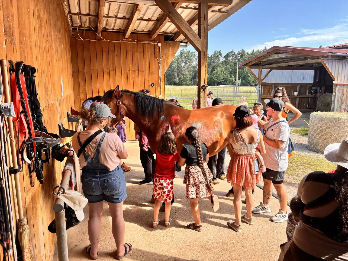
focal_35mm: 26
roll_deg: +1.4
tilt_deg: -8.5
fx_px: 261
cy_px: 130
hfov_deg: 67.3
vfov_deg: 53.1
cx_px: 174
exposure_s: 1/726
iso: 50
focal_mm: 5.96
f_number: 1.6
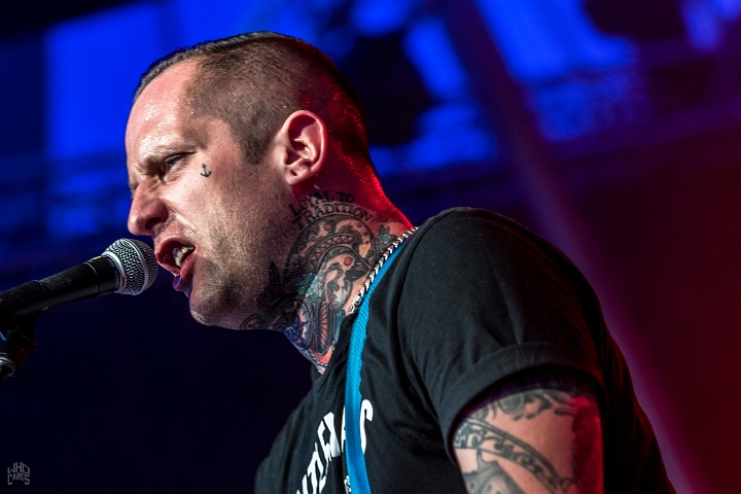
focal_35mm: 180
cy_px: 247
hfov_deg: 11.4
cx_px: 370
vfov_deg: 7.6
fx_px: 3705
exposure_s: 1/100
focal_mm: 120
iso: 1250
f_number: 2.8
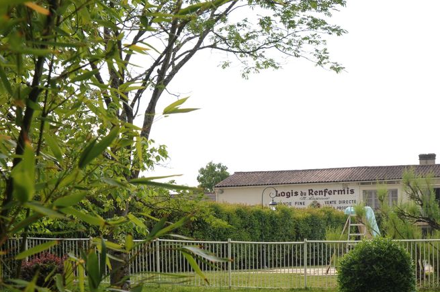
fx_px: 940
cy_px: 254
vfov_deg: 17.5
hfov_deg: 25.9
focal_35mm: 77
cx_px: 349
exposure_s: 1/80
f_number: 13
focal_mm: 42
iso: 500
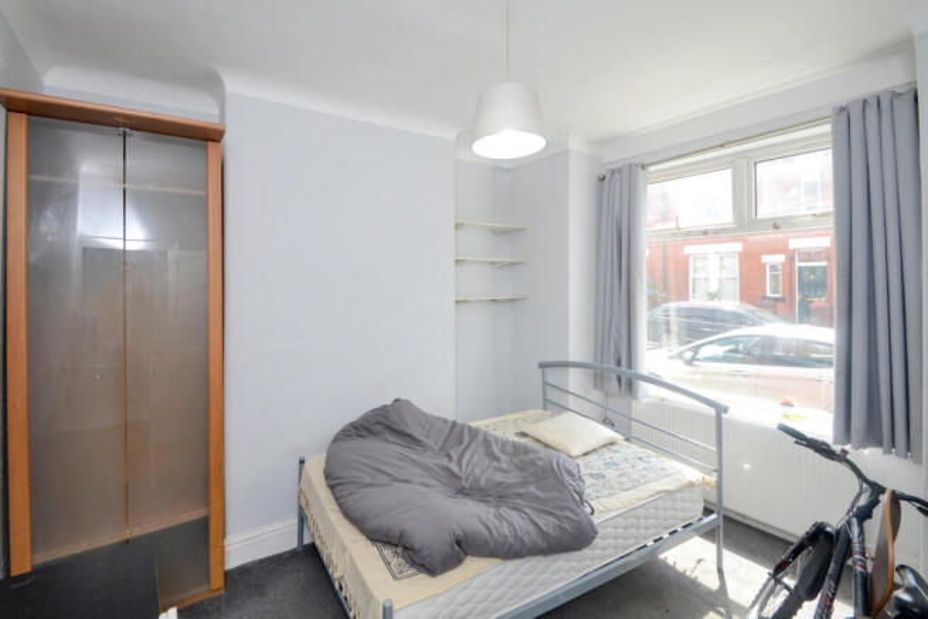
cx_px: 464
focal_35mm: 15
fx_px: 387
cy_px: 310
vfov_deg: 77.4
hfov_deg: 100.4
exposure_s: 1/160
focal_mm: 10
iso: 400
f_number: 5.6
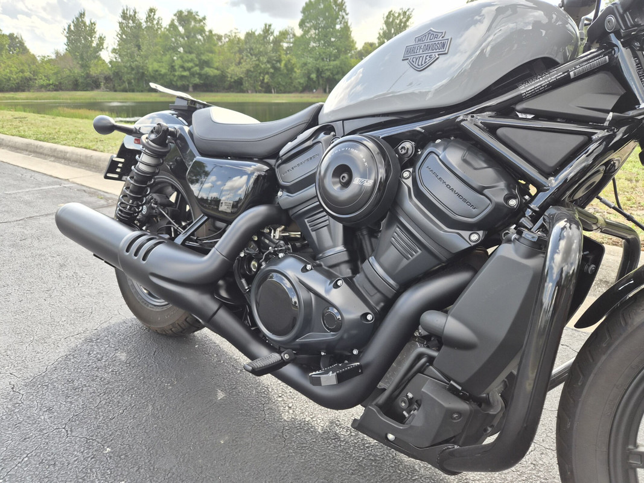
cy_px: 242
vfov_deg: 58.9
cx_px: 322
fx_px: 428
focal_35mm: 23
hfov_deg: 73.9
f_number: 1.8
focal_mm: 5.4
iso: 80
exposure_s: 1/1140
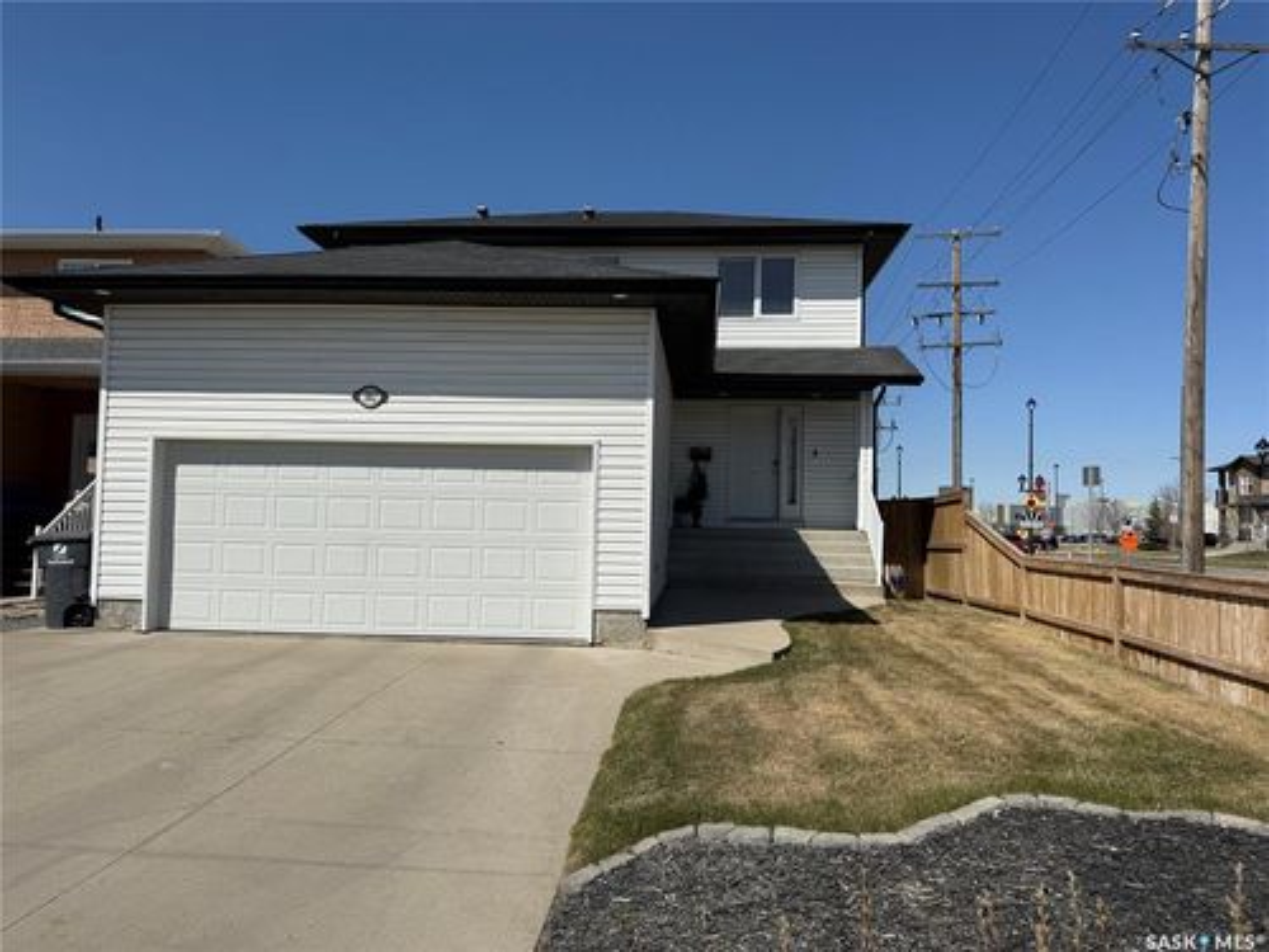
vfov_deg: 56.8
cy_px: 476
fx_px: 880
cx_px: 634
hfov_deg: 71.6
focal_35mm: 24
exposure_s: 1/10309
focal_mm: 6.76
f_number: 1.78
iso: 80
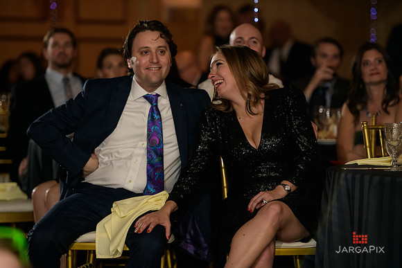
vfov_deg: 8.9
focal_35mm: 155
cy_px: 134
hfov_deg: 13.2
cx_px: 201
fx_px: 1731
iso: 1600
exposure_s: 1/125
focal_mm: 155
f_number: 3.2
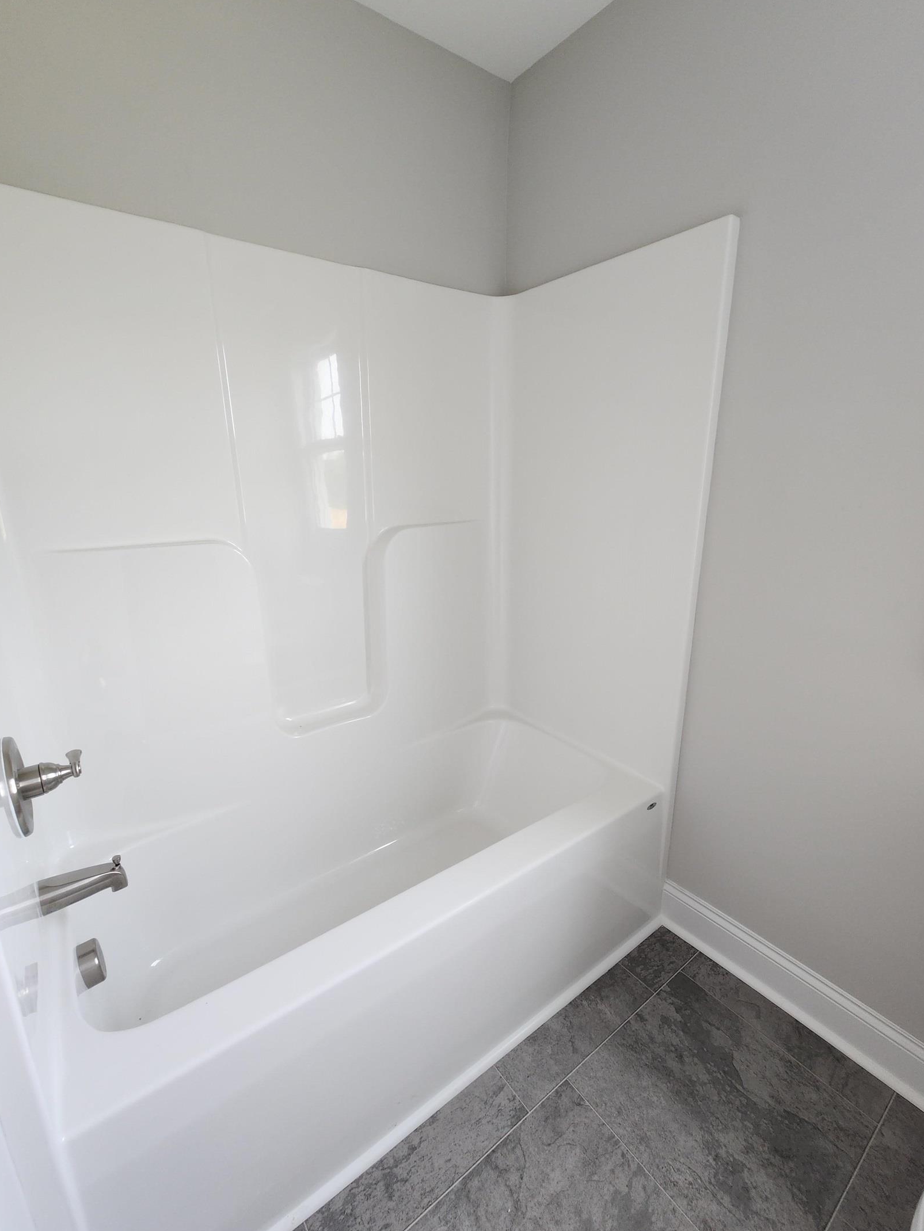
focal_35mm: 14
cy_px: 611
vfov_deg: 102.1
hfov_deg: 85.7
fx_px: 498
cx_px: 444
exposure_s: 1/60
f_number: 2.2
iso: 125
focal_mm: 2.2
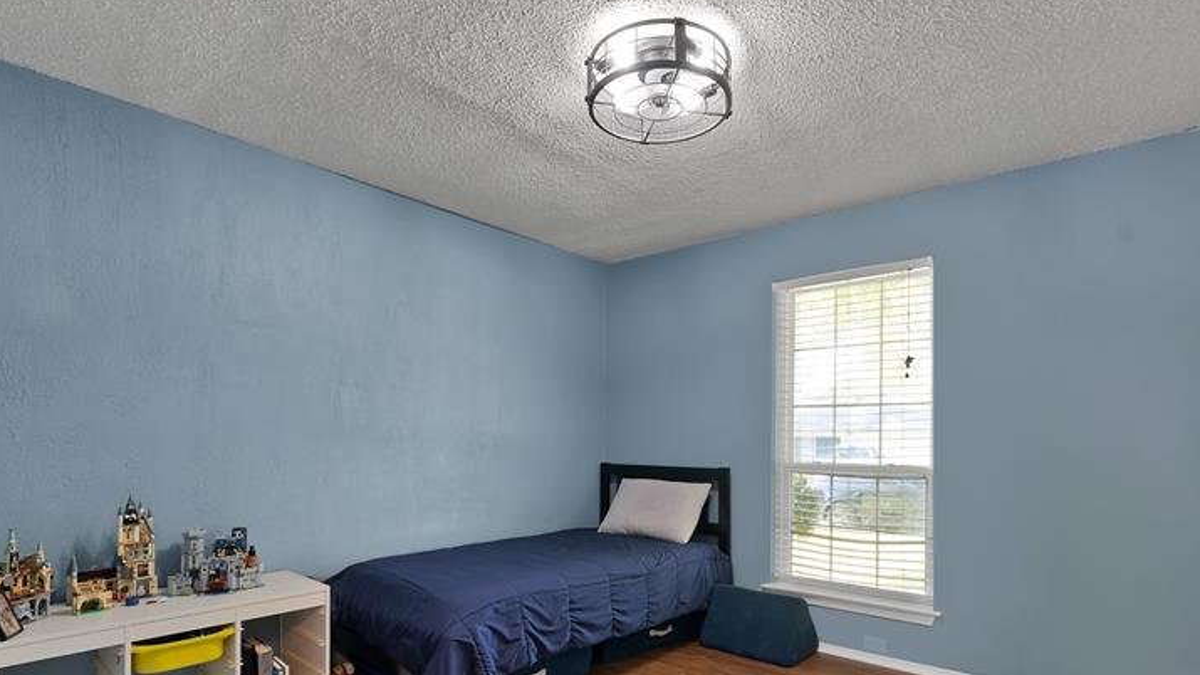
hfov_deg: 92.6
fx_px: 573
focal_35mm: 18
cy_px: 442
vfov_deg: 59.8
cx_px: 638
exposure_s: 1/1.25
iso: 640
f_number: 9
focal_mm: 12
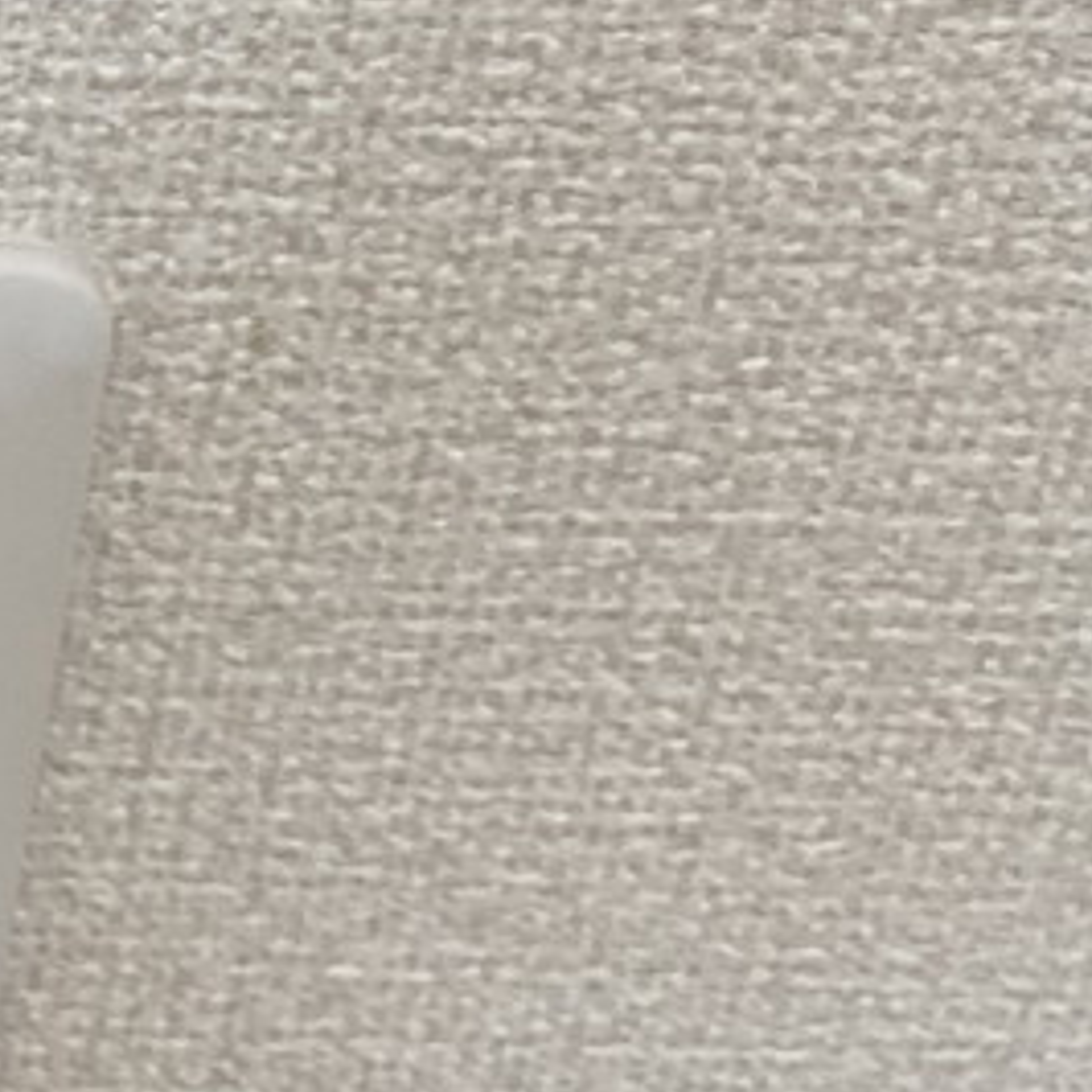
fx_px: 4925
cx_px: -899
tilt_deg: -32.5
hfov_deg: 11.7
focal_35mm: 138
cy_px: -435
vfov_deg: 12.2
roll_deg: +0.3
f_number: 1.8
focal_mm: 4.25
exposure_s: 1/100
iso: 80
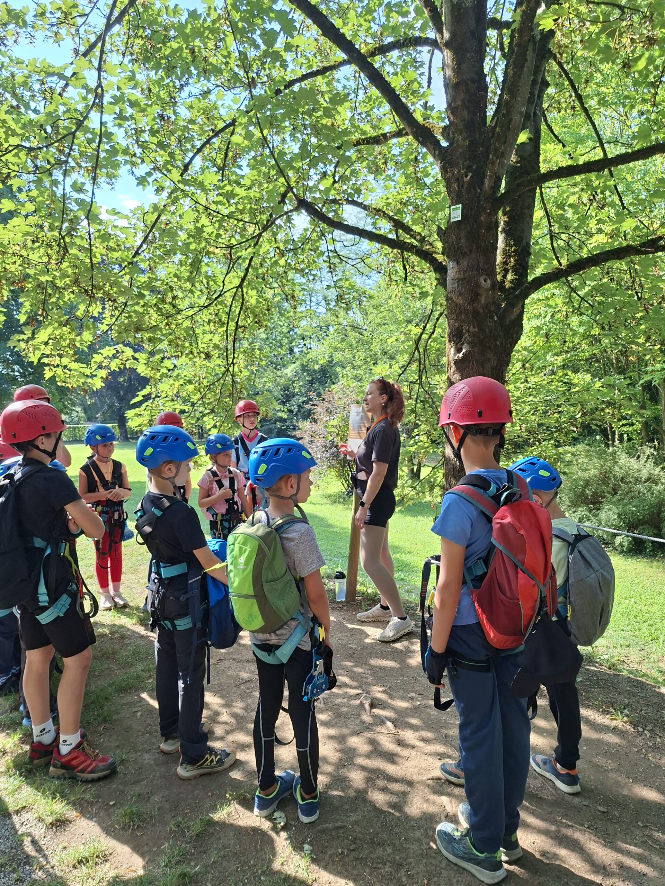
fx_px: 589
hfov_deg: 58.9
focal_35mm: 23
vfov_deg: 73.9
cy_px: 443
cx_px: 332
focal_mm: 5.54
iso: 50
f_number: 1.8
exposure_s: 1/234
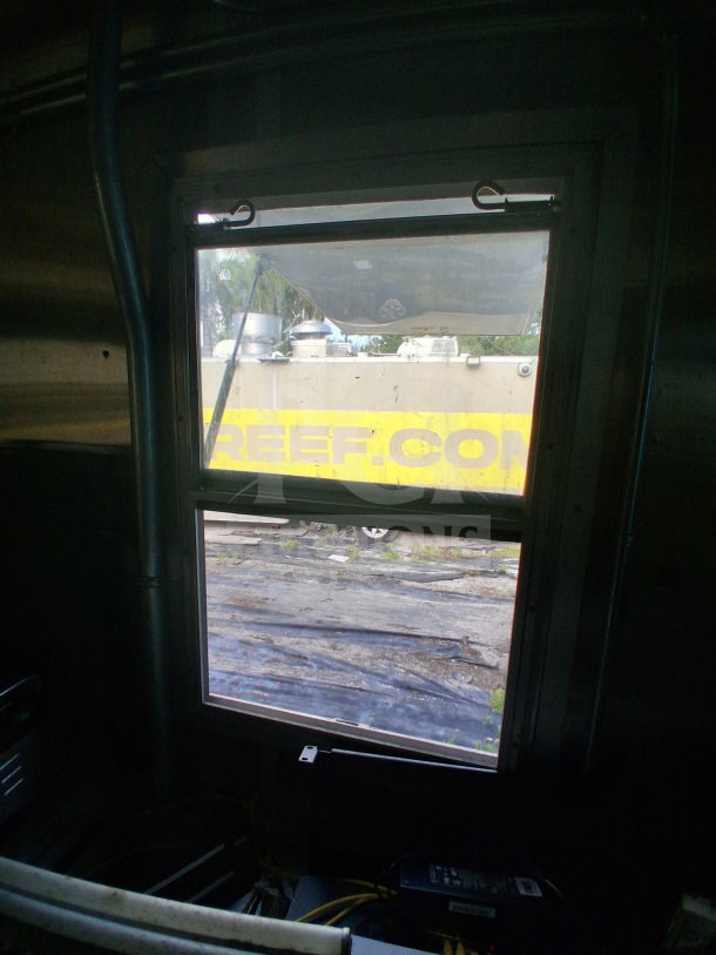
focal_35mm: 17
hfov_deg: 74.7
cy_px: 478
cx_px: 358
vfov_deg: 91.0
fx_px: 469
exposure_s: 1/190
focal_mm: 1.4
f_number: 2.2
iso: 50
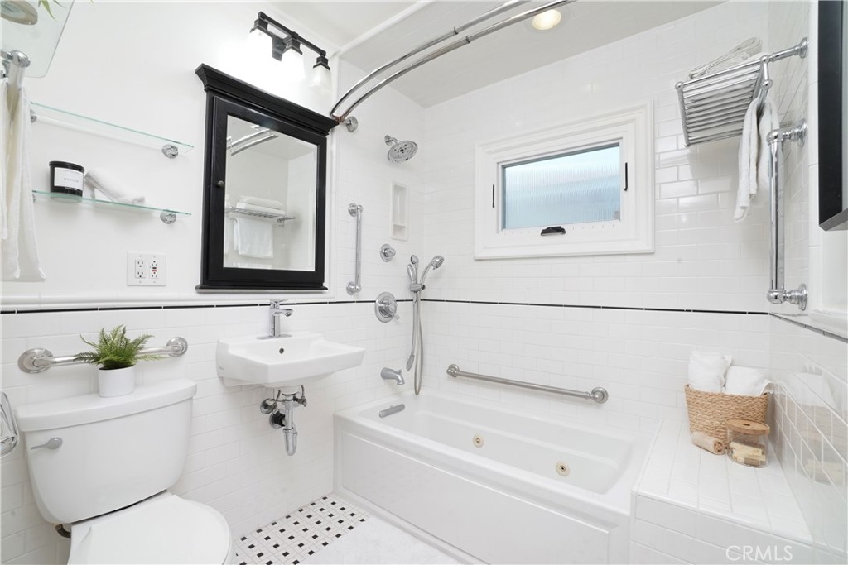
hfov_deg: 100.4
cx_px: 424
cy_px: 282
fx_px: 353
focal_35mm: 15
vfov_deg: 77.3
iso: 250
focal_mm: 10
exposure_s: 1/8
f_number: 18
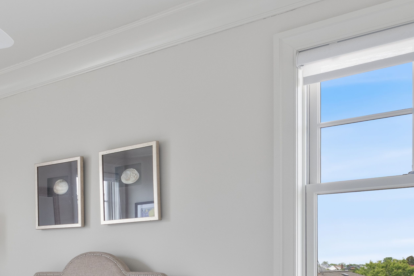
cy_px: 236
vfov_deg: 28.4
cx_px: 39
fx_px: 529
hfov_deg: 39.5
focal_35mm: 46
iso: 320
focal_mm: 14
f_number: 11
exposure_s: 1/1.67
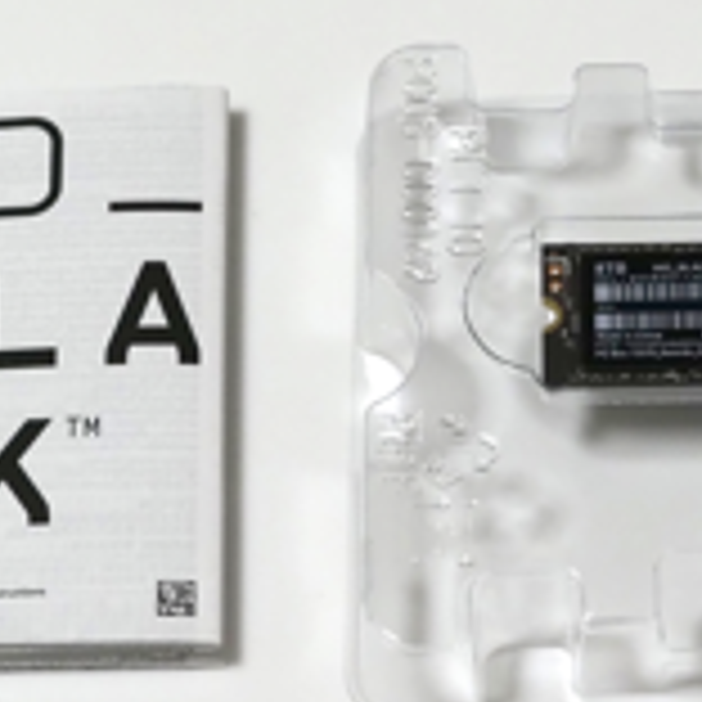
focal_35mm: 245
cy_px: 356
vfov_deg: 7.1
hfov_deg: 7.1
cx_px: 526
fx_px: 5621
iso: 2000
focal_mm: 60
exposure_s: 1/160
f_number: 5.6
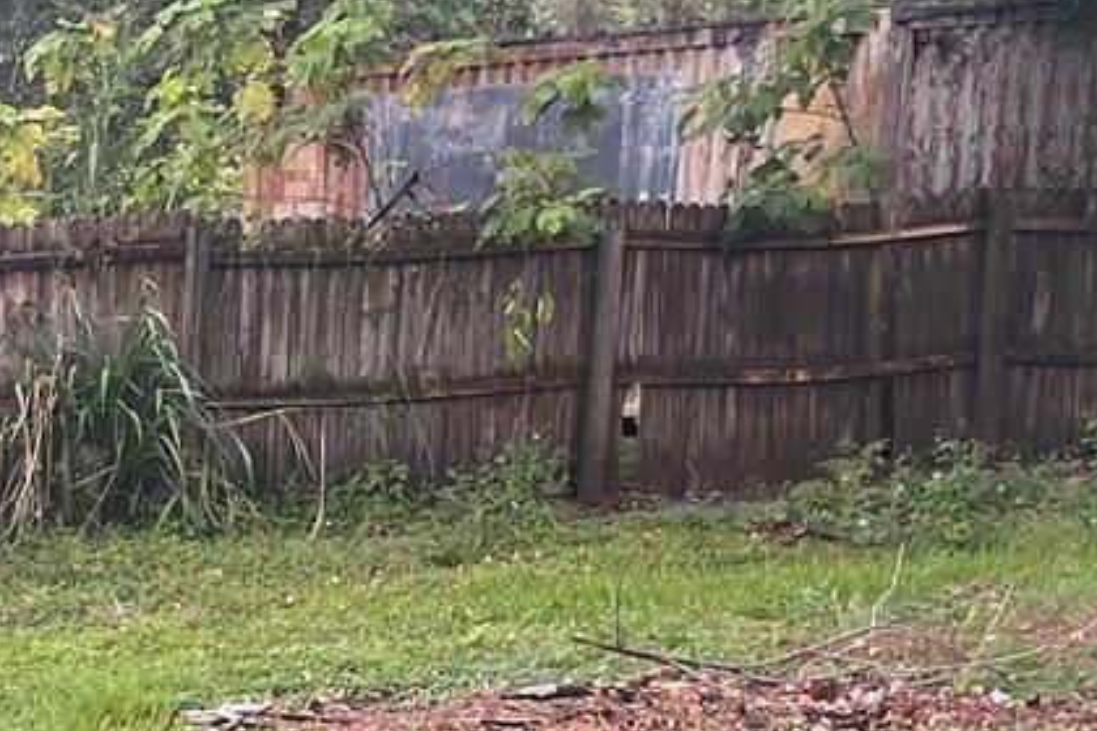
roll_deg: +2.9
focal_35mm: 103
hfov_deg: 17.5
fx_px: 3138
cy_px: 1253
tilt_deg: -17.9
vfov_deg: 12.3
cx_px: -635
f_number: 1.6
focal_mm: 5.1
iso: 40
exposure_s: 1/158
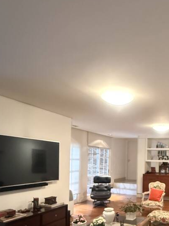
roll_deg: -1.5
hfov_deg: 45.3
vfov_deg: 61.0
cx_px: 151
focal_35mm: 28
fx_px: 182
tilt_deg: +0.3
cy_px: 161
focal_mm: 2.22
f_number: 2.2
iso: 1250
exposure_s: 1/40
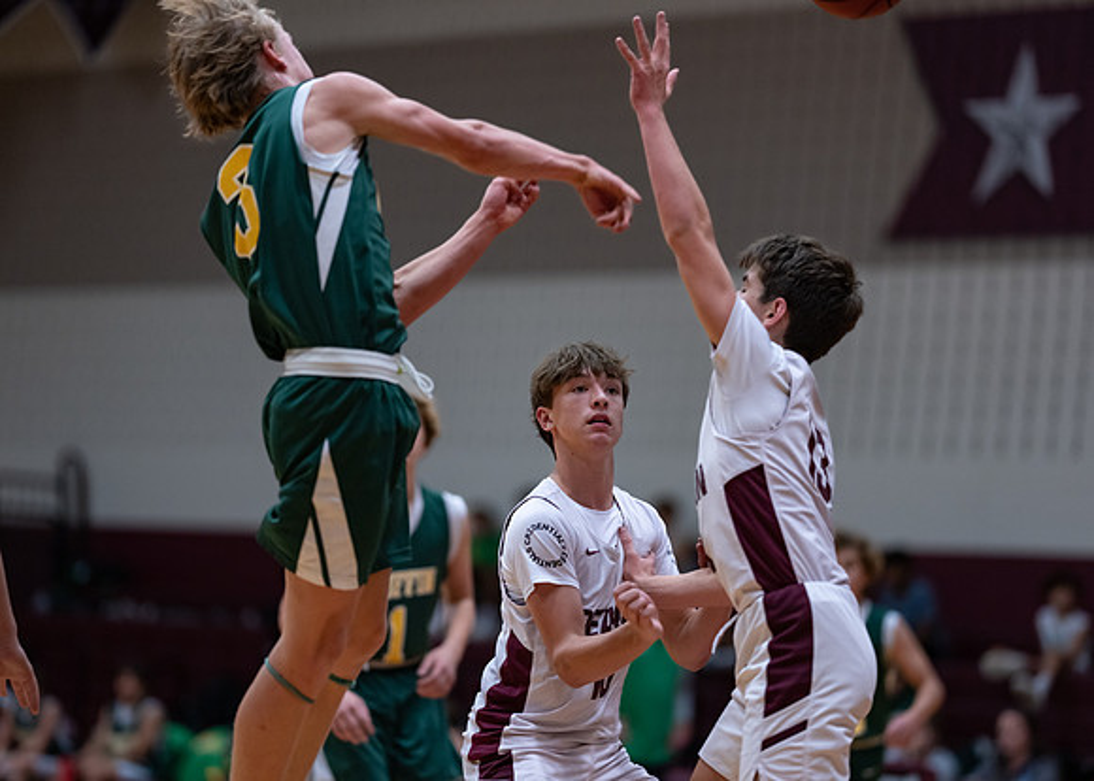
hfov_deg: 14.2
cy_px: 390
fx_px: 4394
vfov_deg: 10.2
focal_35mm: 141
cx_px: 547
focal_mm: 135
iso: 1250
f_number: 1.8
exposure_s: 1/1000
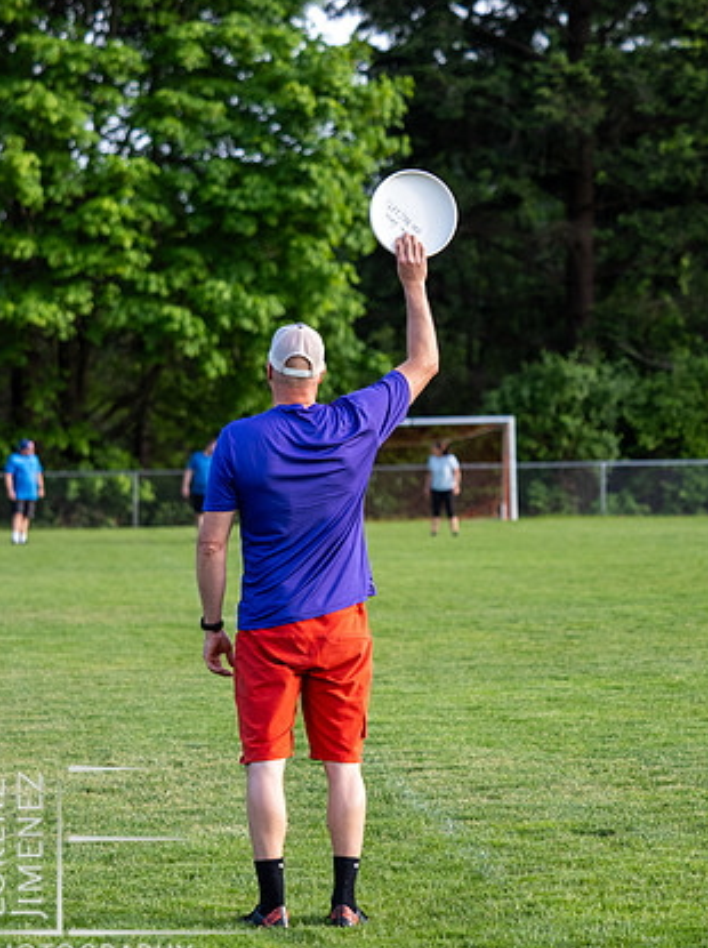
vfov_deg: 11.1
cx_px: 328
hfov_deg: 8.3
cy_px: 498
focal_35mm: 178
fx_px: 4867
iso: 500
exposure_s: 1/1000
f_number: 2.8
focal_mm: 82
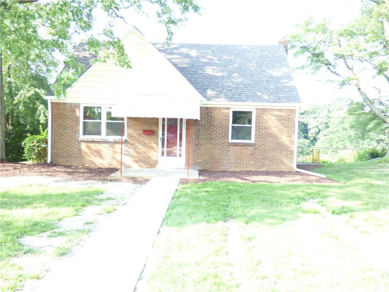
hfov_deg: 56.8
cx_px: 194
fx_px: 360
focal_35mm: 32
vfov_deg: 44.2
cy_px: 146
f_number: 3.4
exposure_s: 1/60
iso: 100
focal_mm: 5.78
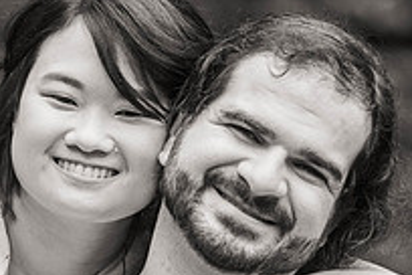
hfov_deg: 3.7
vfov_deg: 2.4
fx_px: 6443
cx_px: 176
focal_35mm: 563
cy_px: 230
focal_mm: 190
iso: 2000
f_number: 4
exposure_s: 1/1250
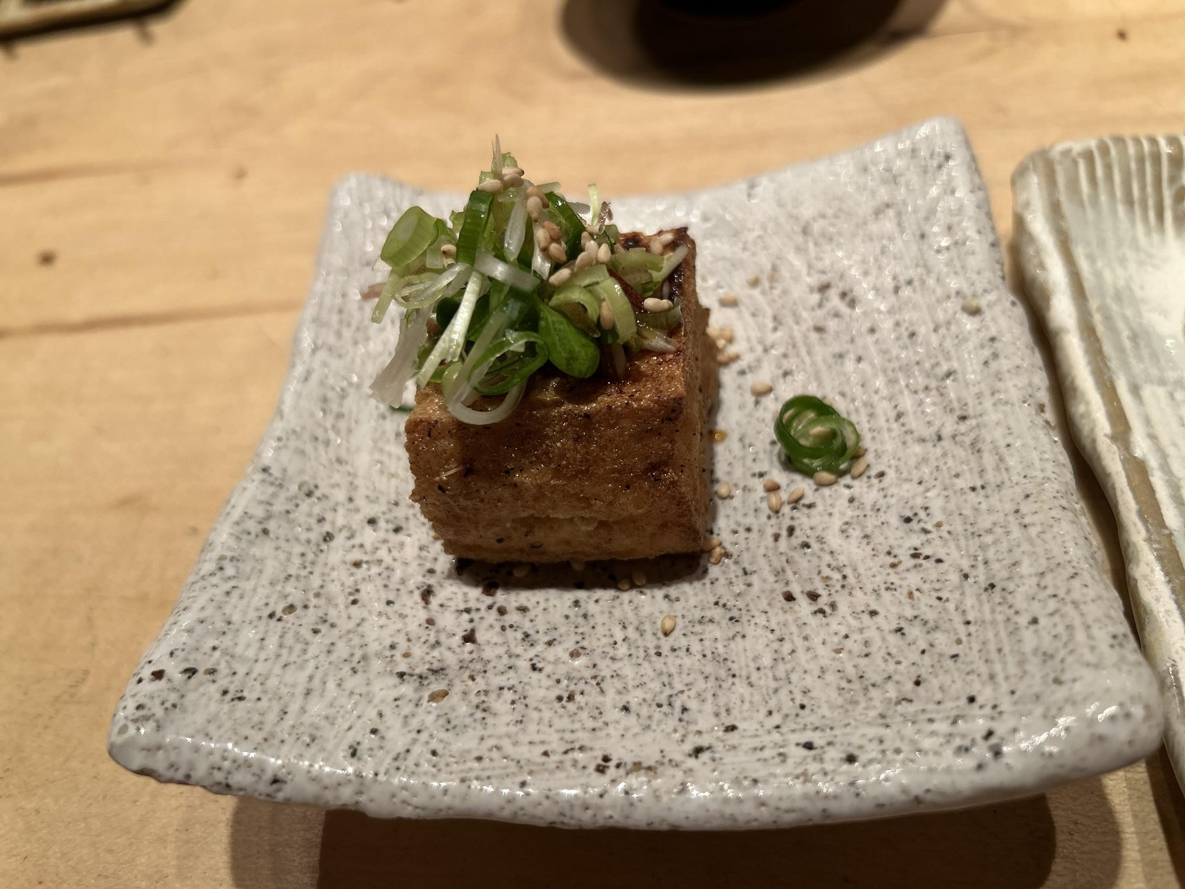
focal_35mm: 26
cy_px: 444
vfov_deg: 53.1
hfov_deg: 67.3
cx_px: 592
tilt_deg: -51.1
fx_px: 890
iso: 80
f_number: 1.5
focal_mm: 5.7
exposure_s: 1/50
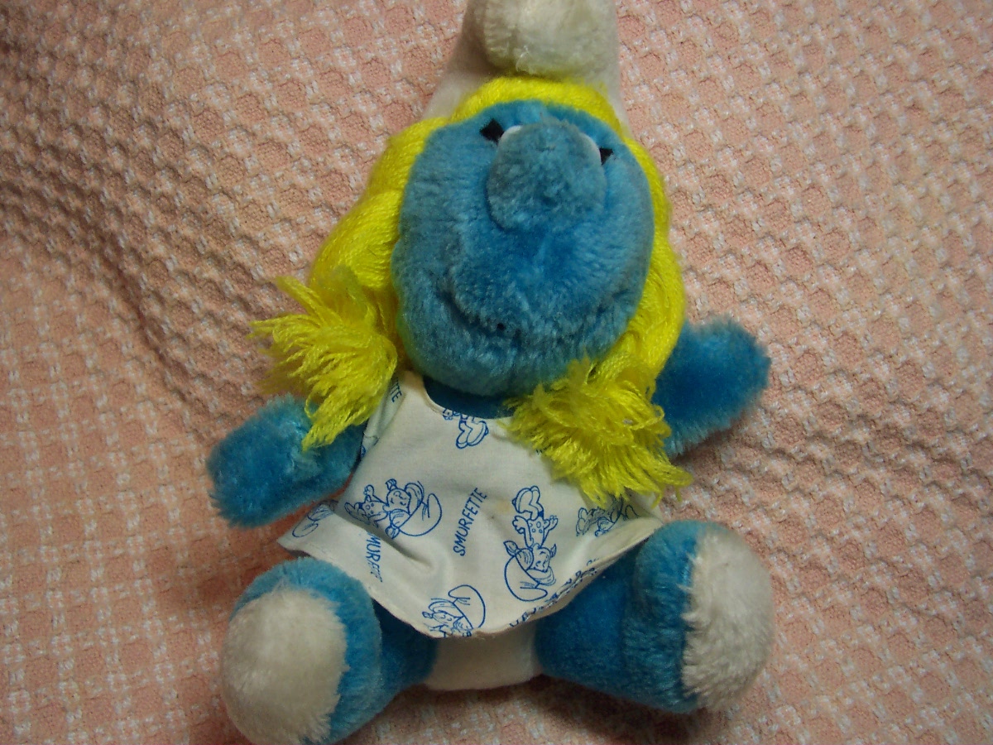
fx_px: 1061
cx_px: 496
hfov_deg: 50.1
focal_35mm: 37
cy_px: 372
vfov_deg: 38.7
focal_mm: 5.6
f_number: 2.8
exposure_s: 1/60
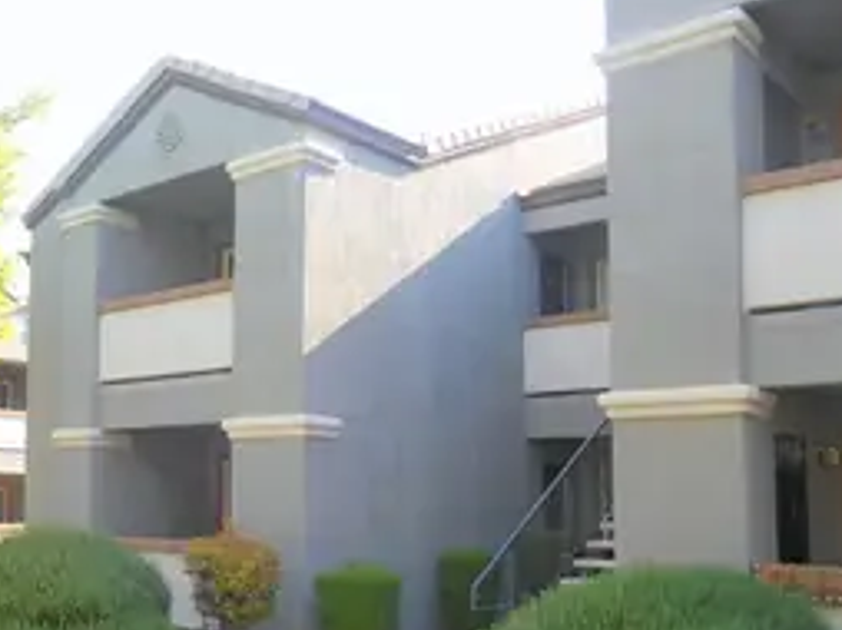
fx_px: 996
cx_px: 215
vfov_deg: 34.8
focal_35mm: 41
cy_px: 418
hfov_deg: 44.4
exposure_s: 1/100
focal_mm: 4.7
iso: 80
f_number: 3.4
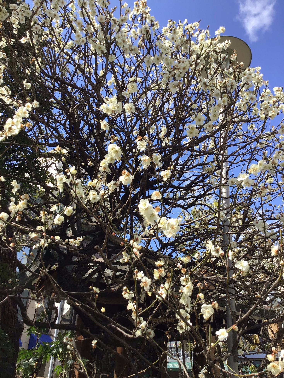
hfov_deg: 45.5
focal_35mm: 31
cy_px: 189
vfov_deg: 58.3
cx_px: 142
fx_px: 339
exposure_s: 1/691
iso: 25
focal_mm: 3.3
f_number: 2.4
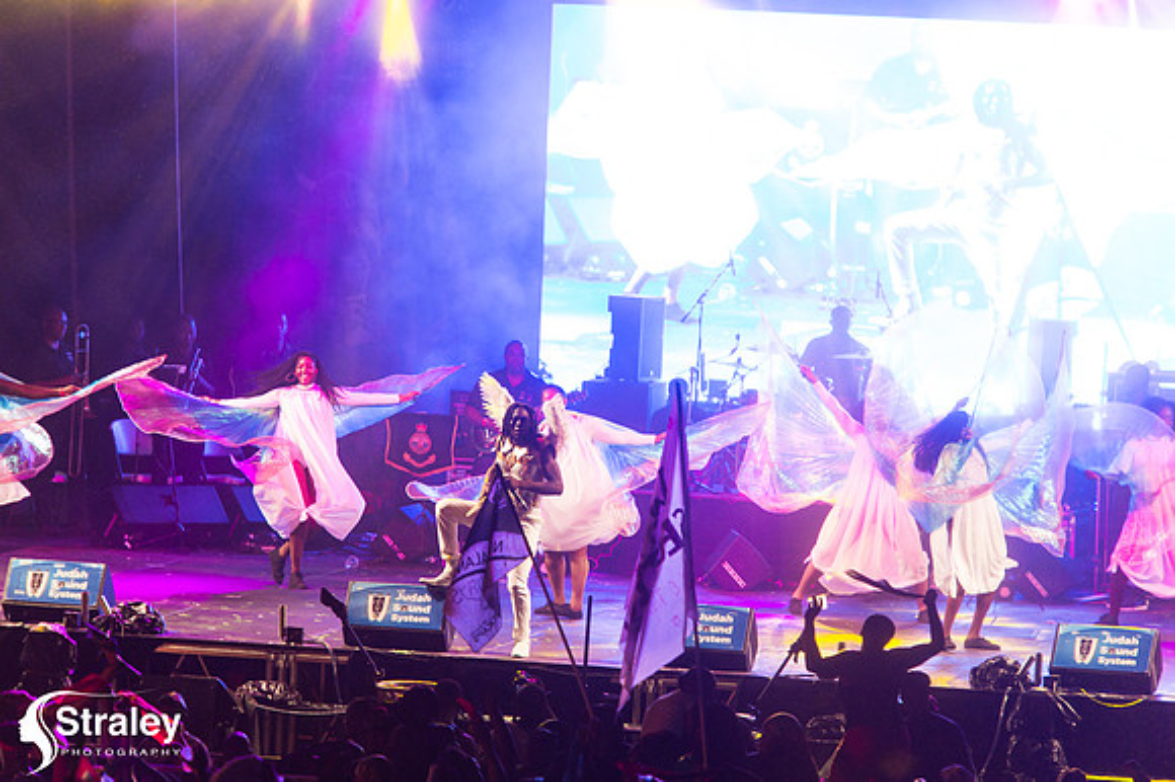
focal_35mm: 240
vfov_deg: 5.7
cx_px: 588
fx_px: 7829
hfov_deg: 8.6
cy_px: 391
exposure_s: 1/200
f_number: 5.6
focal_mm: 240
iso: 3200
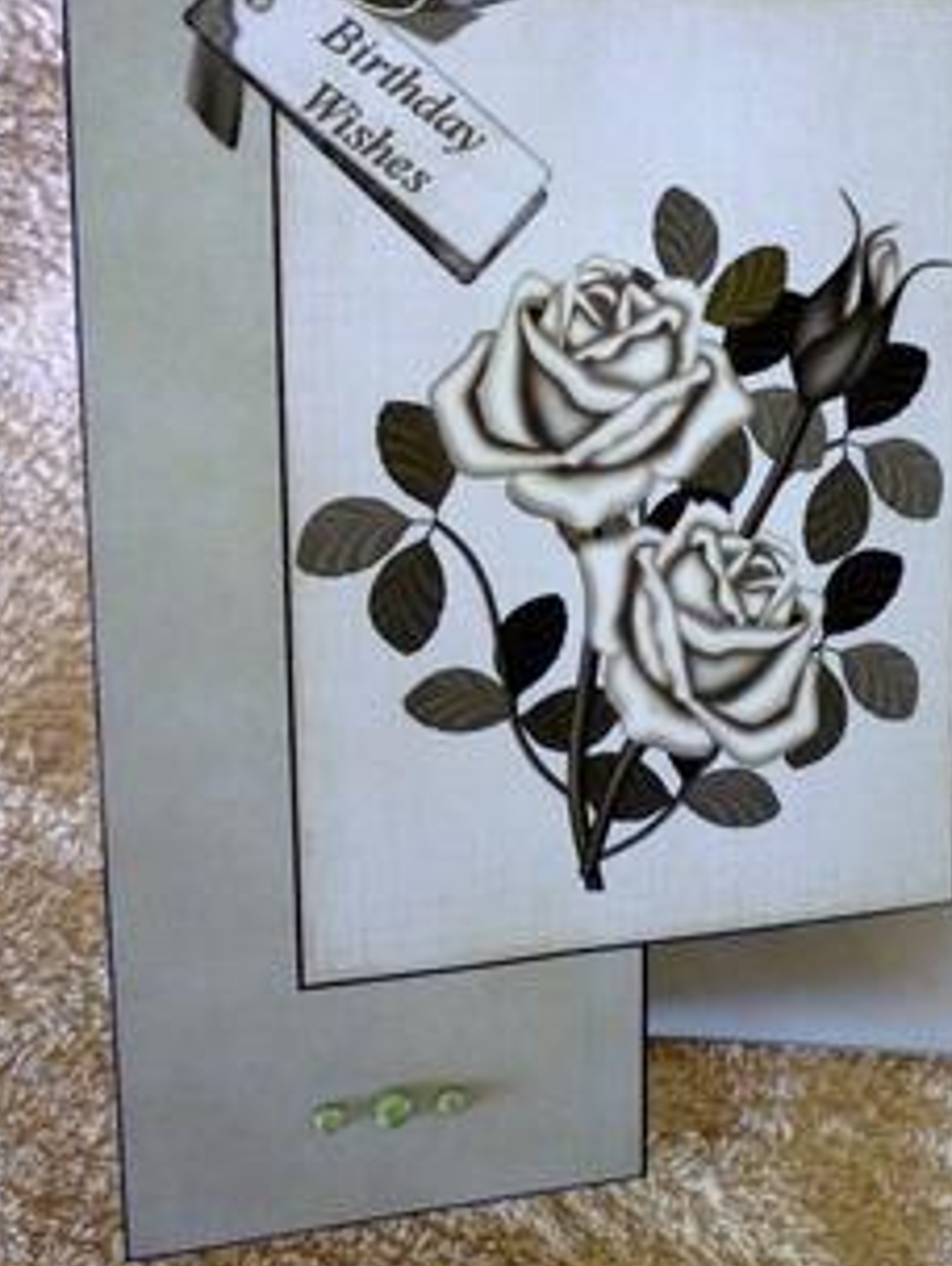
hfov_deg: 33.3
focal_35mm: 43
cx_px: 643
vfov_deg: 43.0
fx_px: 1573
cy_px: 397
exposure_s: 1/30
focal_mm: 5.2
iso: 400
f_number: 3.3
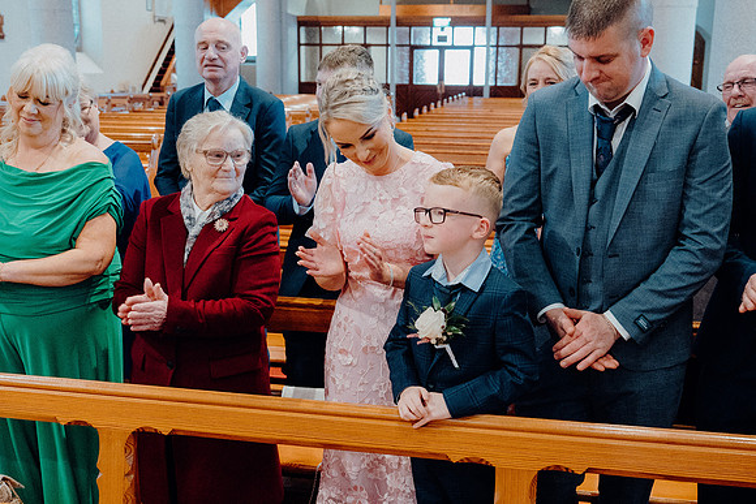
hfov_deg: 49.5
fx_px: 819
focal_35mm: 39
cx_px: 378
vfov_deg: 34.2
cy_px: 252
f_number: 3.5
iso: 5000
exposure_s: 1/160
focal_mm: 26
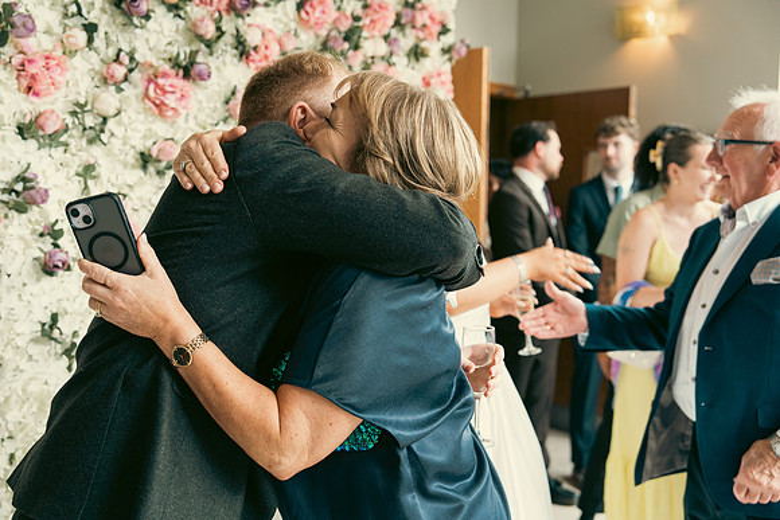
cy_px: 260
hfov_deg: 49.5
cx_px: 390
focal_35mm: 39
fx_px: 845
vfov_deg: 34.2
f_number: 3.5
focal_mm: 39
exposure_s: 1/160
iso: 1000
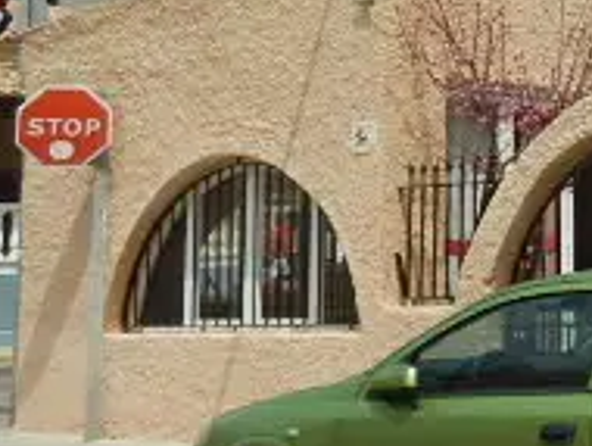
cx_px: 922
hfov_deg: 19.7
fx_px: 1438
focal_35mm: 84
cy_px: 69
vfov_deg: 17.4
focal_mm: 4.5
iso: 125
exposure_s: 1/640
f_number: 6.4
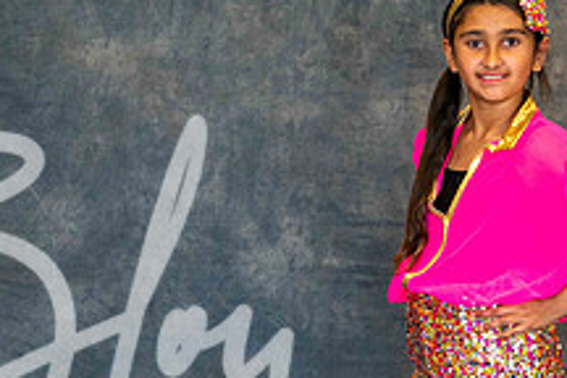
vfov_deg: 5.3
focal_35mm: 257
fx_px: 4047
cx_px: 439
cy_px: 330
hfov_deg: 8.0
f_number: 4
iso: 1600
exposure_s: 1/160
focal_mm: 85
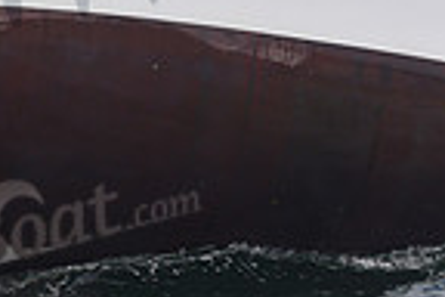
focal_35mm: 281
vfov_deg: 4.8
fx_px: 3473
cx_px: -392
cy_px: -187
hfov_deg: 7.1
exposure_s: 1/800
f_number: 7.1
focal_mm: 70
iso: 320
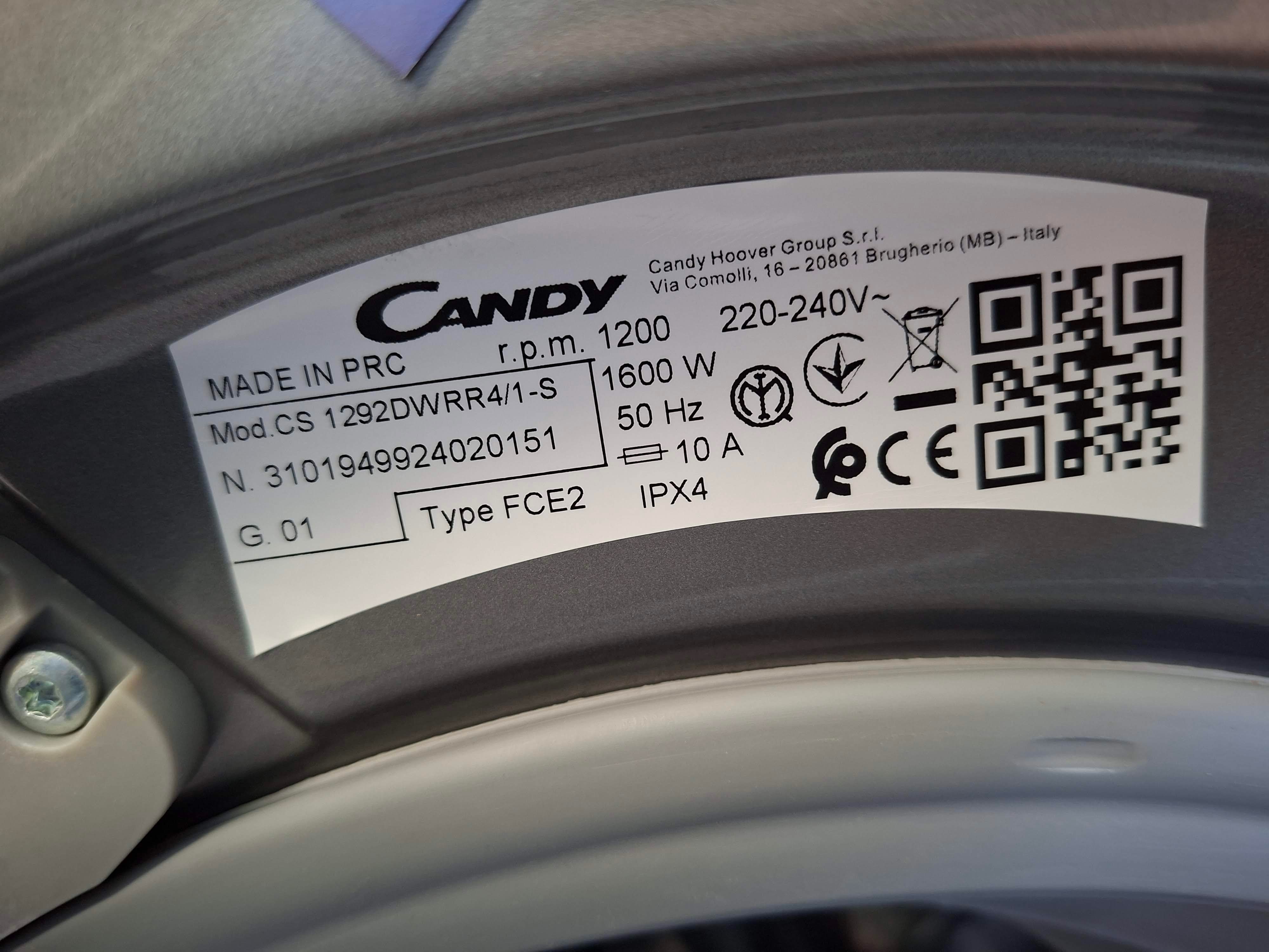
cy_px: 476
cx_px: 634
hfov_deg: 73.9
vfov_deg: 58.9
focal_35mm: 23
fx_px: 843
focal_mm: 5.54
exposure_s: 1/25
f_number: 1.8
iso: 400
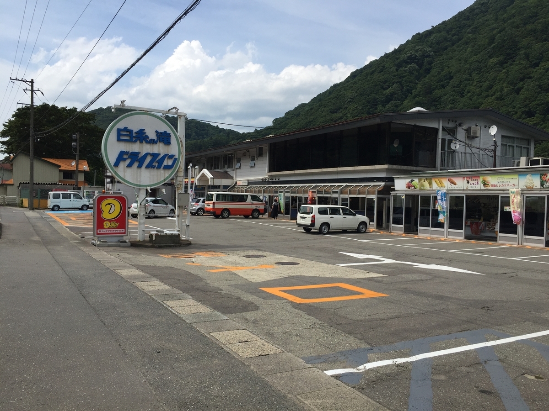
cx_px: 274
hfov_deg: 61.7
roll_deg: -2.6
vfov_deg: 48.2
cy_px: 206
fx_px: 460
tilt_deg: -0.7
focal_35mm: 29
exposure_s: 1/3300
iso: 32
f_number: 2.2
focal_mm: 4.15
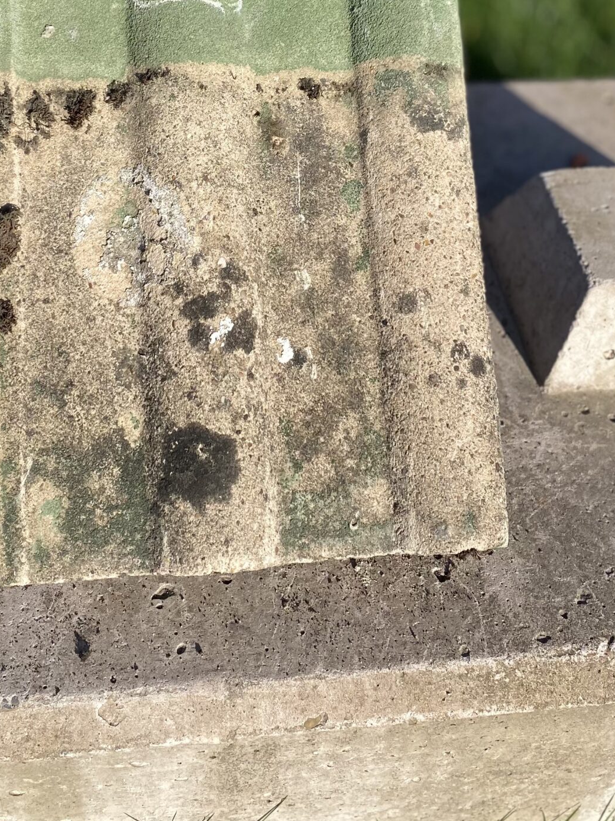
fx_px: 1137
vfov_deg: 38.3
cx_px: 234
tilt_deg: -39.7
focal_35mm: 48
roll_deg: -2.5
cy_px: 170
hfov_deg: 30.1
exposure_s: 1/2358
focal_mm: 4.25
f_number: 1.8
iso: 32
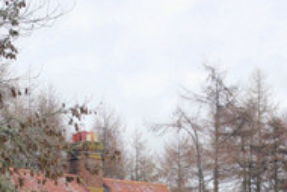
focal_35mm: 228
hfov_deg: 9.0
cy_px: 230
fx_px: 1816
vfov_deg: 6.0
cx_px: 145
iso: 800
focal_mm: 45
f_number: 6.7
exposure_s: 1/125
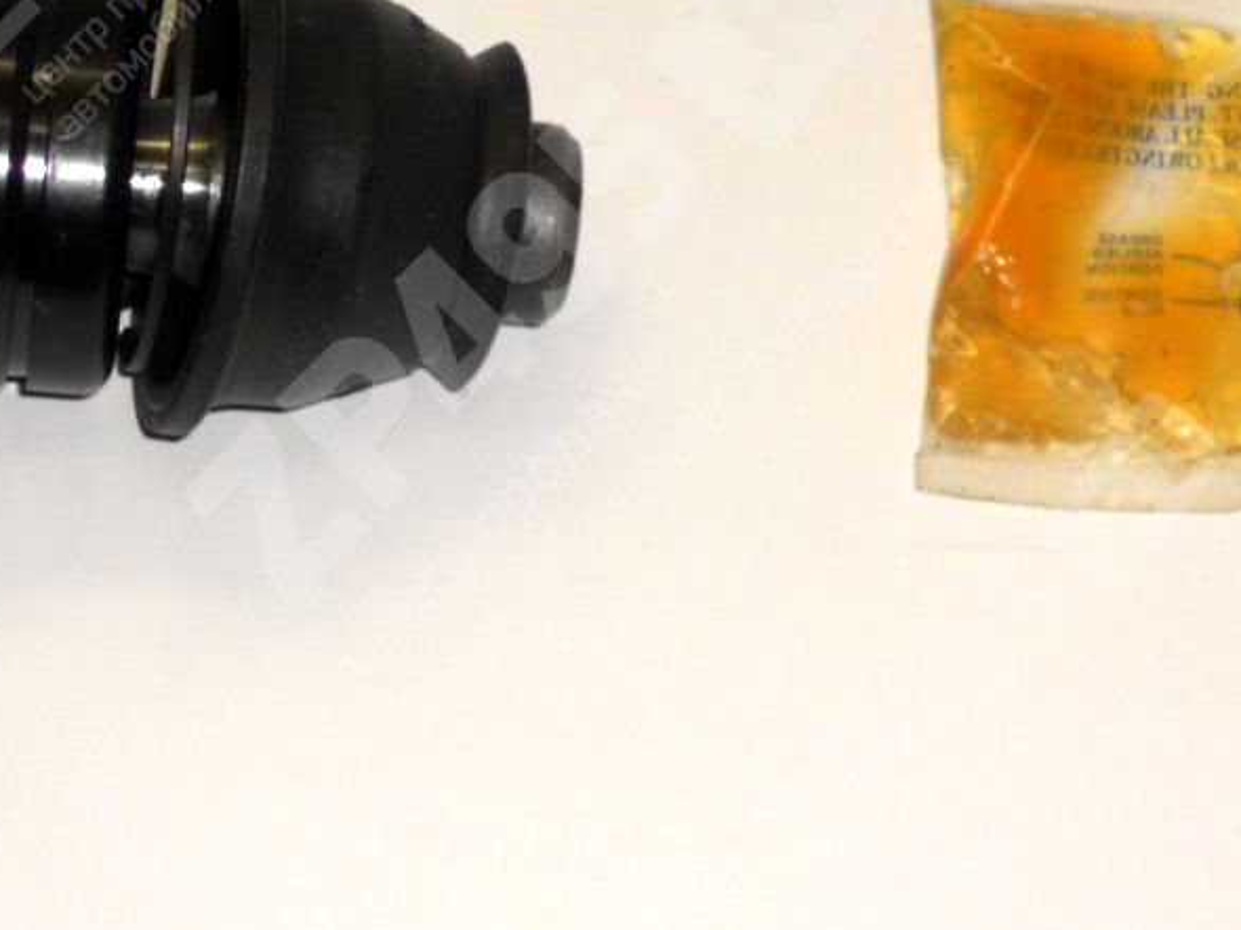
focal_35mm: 156
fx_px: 5590
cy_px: 265
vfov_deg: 9.5
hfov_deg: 12.7
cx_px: 583
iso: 80
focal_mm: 16.5
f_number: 5.4
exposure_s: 1/60
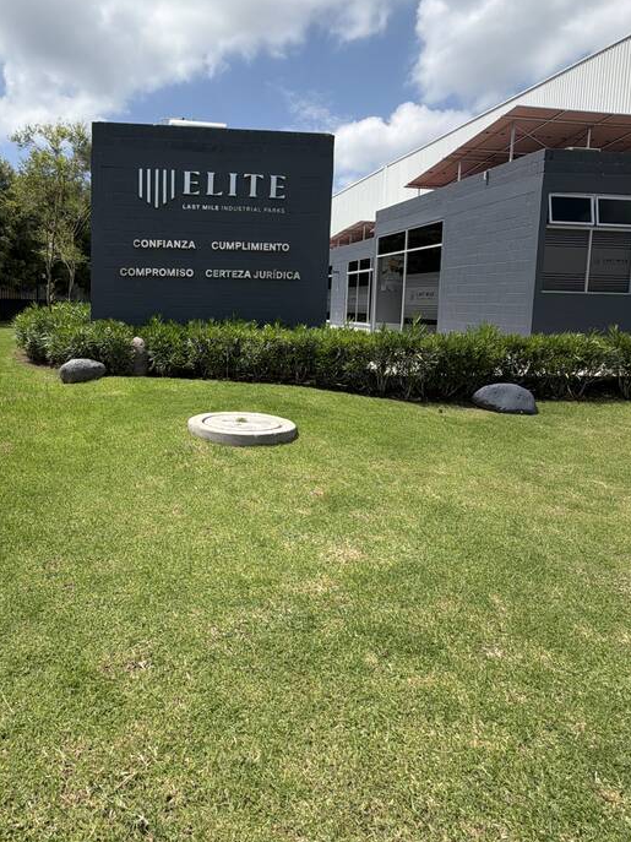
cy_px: 353
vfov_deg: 75.8
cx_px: 198
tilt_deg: -5.9
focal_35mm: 22
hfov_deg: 59.3
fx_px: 535
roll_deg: -2.2
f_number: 2.2
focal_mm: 2.22
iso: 25
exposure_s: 1/1431
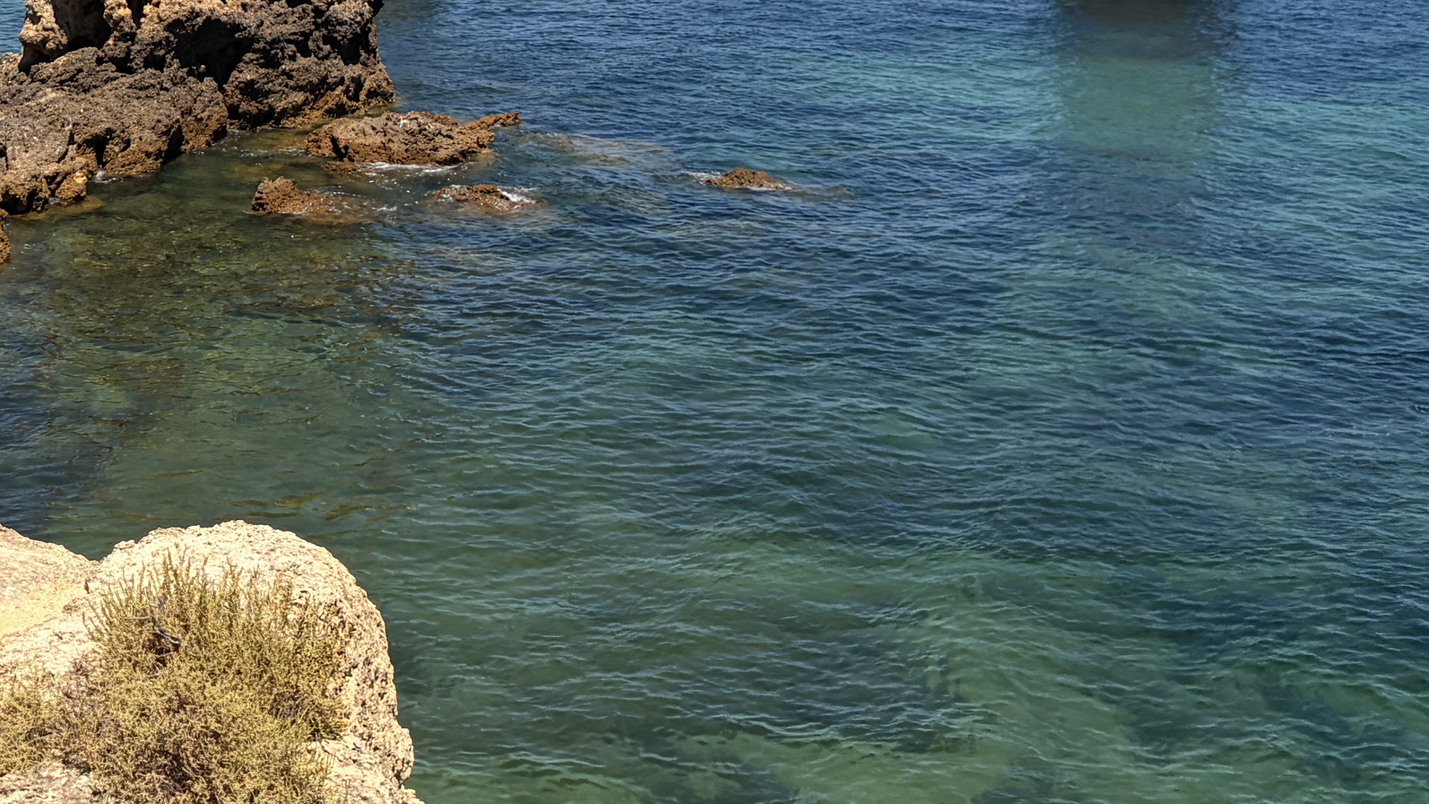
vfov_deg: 17.8
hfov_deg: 30.5
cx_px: -3
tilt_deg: -2.8
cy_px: -201
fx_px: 2425
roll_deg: +0.7
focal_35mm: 64
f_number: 1.6
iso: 64
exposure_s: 1/5348
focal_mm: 5.96
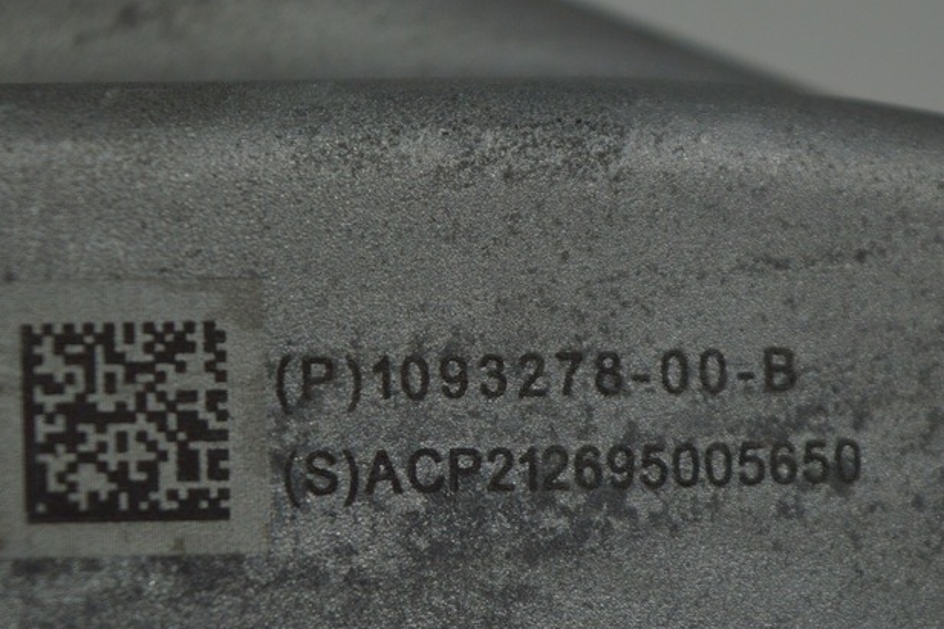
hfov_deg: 15.0
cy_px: 394
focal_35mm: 137
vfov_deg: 10.0
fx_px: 3587
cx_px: 526
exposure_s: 1/160
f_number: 5.6
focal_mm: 55
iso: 400
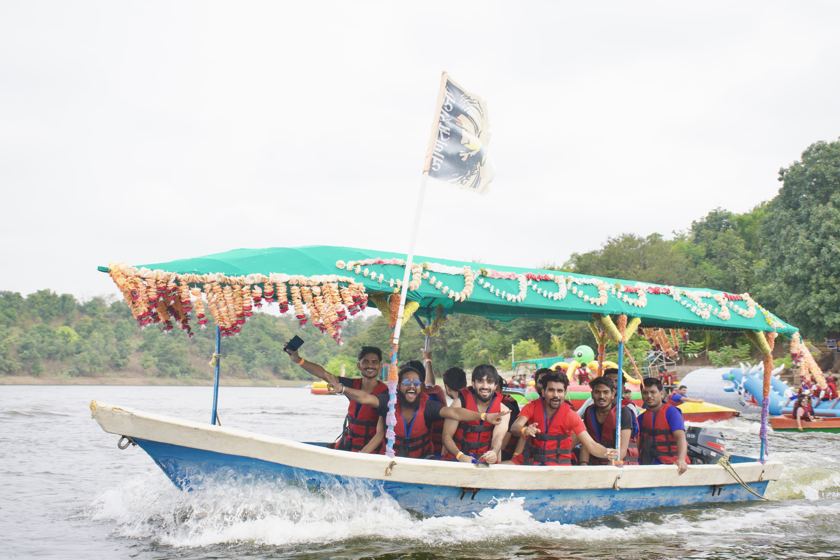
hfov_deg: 35.1
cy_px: 280
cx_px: 420
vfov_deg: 23.8
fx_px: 1330
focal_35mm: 57
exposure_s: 1/320
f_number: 5.6
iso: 320
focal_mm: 38
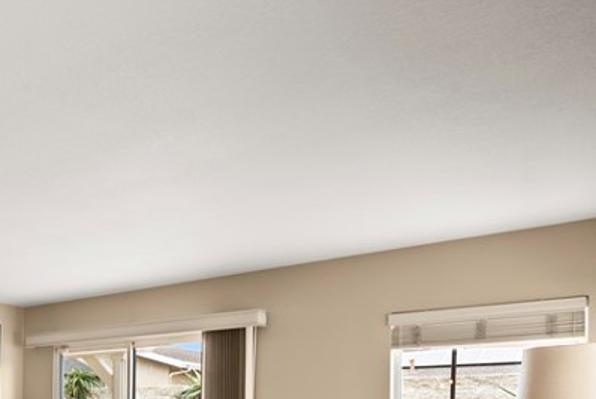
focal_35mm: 36
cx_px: -39
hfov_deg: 43.1
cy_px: 407
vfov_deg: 33.5
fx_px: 596
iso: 125
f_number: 11
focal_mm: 14
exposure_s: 1/2
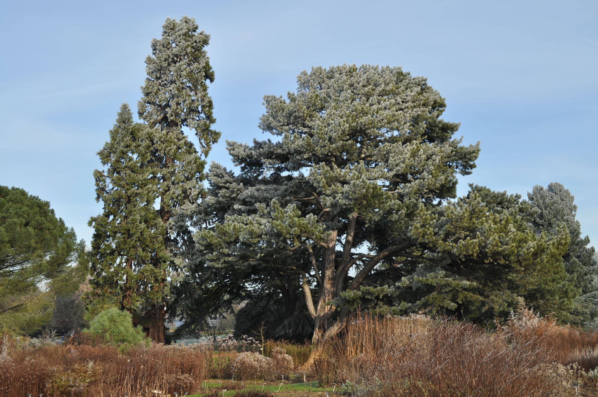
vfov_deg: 34.1
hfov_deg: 49.6
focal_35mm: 39
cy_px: 198
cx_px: 299
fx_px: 647
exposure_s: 1/250
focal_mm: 26
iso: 200
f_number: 9
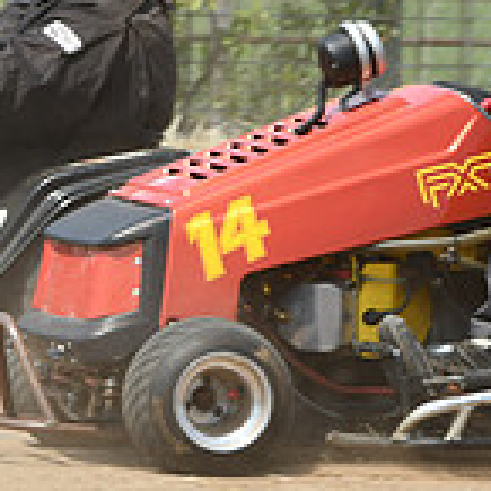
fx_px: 14282
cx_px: -156
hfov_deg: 2.0
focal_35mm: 890
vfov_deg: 2.0
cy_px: 97
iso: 140
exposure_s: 1/500
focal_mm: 175
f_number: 8
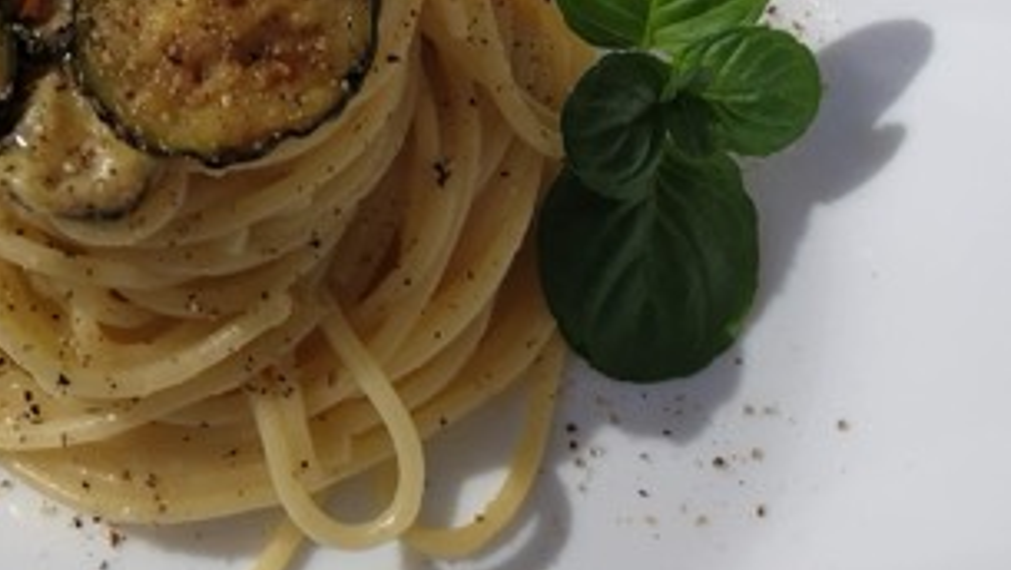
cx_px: 310
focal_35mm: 60
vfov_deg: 18.4
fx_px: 1609
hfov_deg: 34.4
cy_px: -222
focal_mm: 3.94
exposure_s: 1/4499
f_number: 1.9
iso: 100
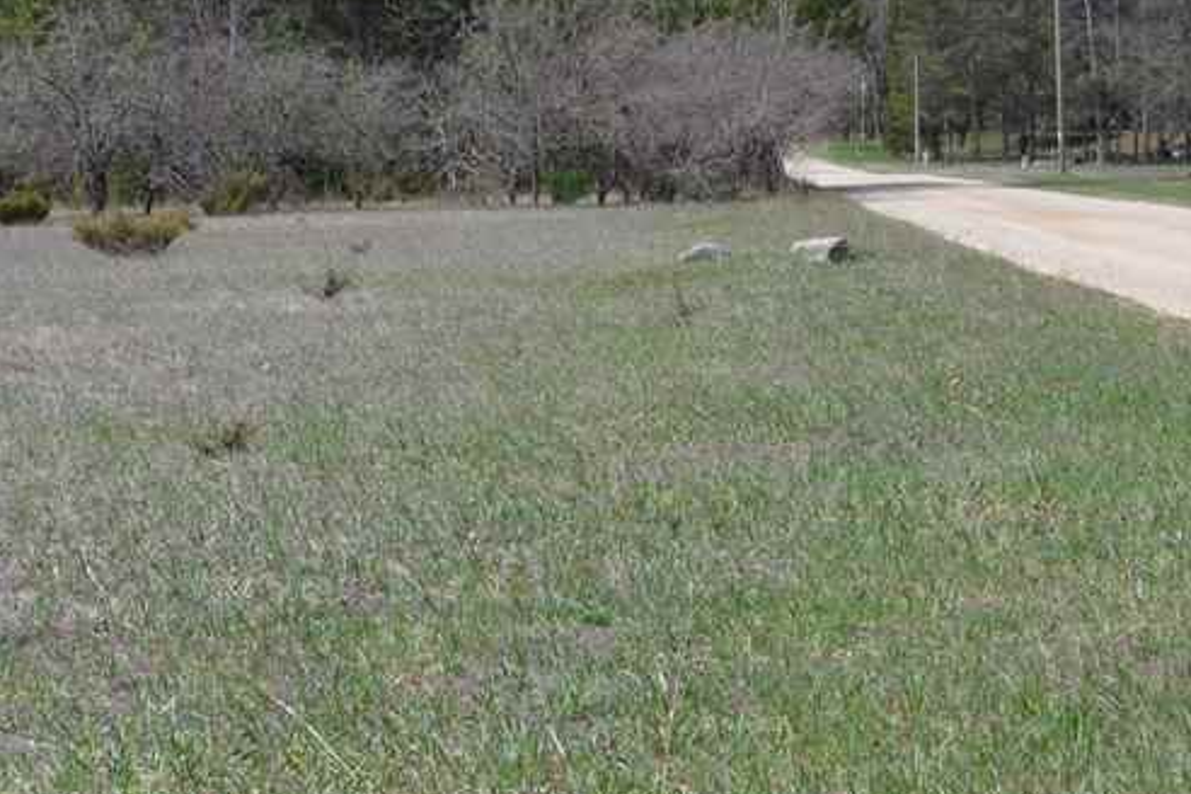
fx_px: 4135
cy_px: 120
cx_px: -5
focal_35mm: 125
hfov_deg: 16.1
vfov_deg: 10.9
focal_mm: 32
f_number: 8
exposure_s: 1/250
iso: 100
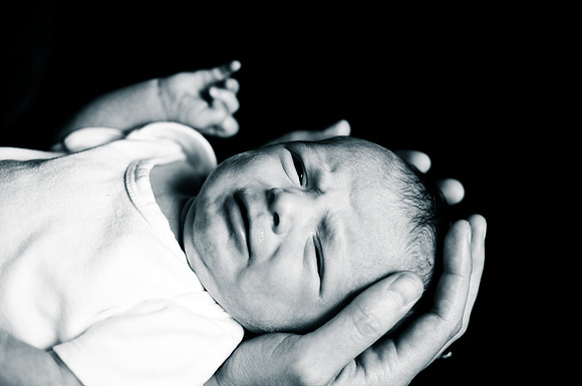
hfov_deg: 37.9
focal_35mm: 52
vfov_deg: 25.7
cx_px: 291
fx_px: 848
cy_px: 193
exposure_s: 1/320
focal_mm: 35
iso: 250
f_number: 1.8
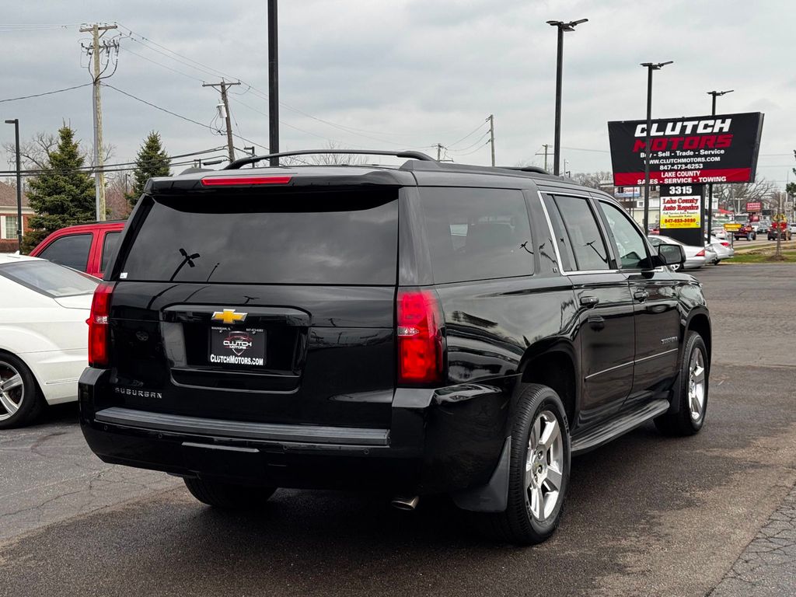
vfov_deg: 30.3
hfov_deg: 39.7
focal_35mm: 48
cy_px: 298
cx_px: 398
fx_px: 1104
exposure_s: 1/593
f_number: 1.78
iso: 64
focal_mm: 6.76
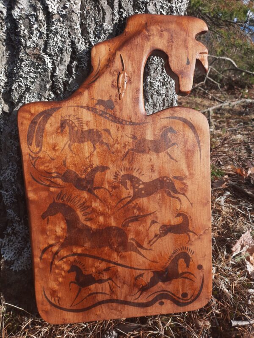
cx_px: 127
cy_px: 169
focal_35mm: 25
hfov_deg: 54.9
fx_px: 245
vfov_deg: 69.4
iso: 40
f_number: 2
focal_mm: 4.6
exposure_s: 1/378
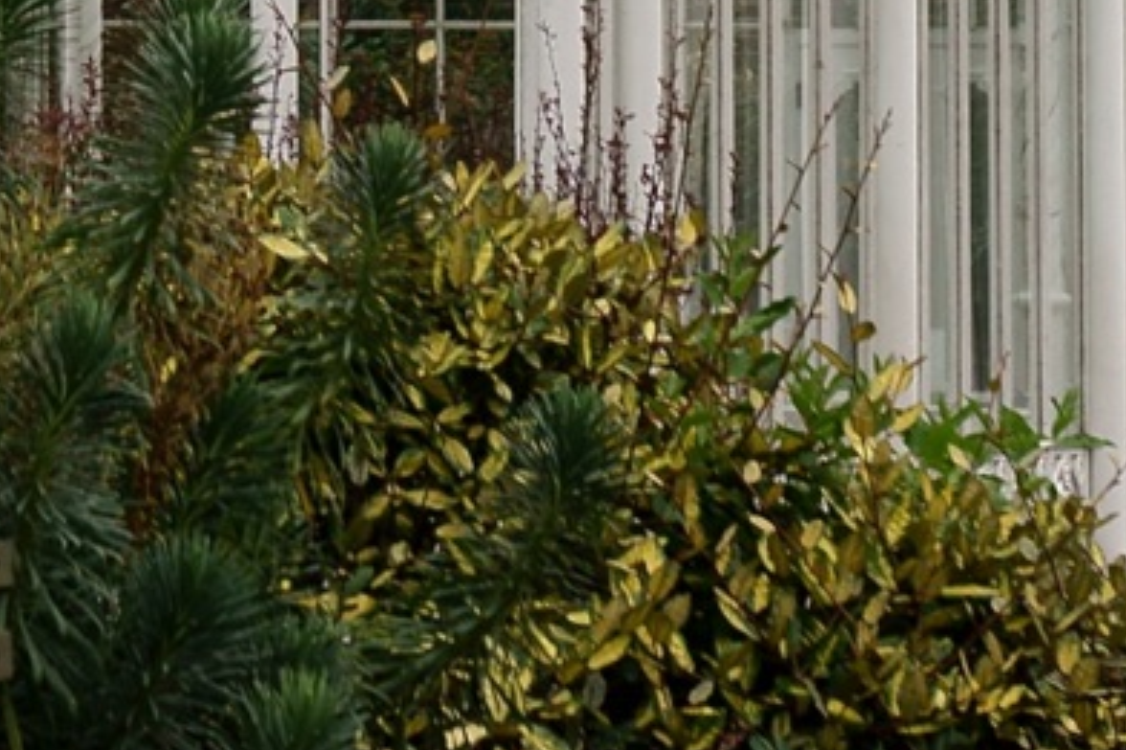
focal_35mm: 306
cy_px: -1181
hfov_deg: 6.7
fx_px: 9566
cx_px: -362
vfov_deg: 4.4
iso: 125
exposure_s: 1/500
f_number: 5.6
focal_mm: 50
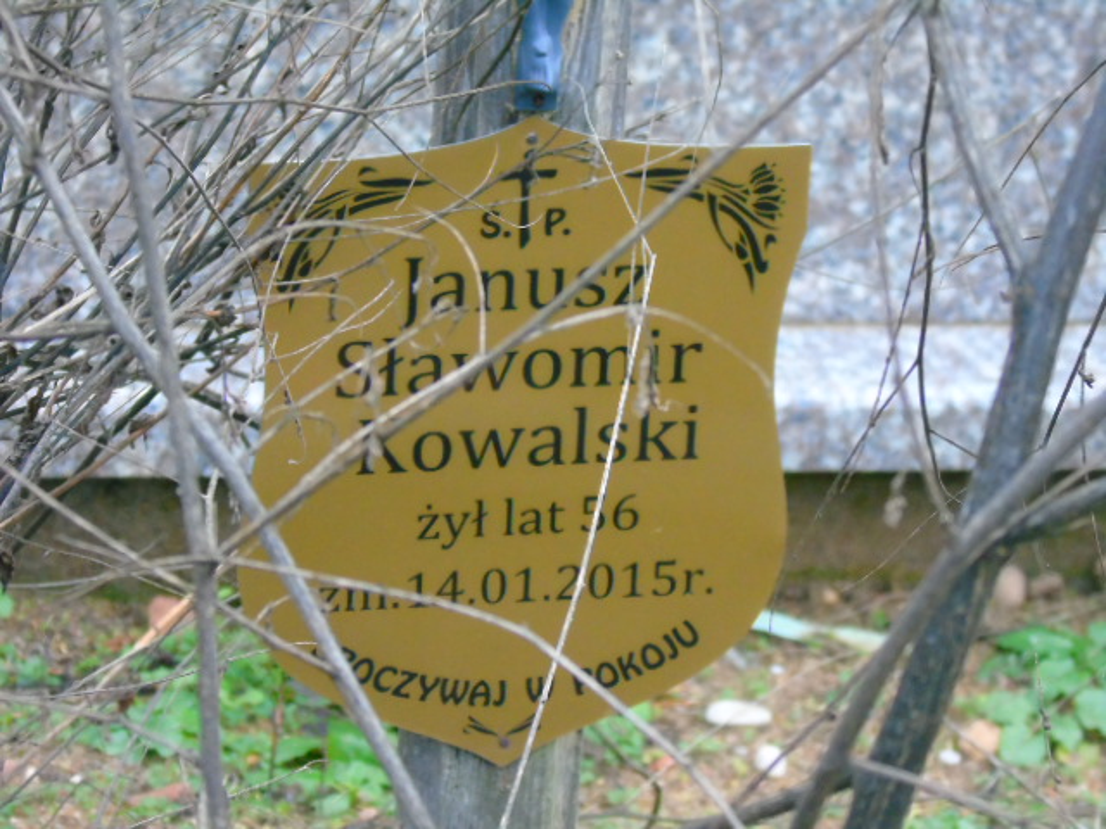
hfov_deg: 9.3
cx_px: 553
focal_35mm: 212
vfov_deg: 7.0
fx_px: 6774
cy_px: 414
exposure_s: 1/60
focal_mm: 38
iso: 800
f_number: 4.7
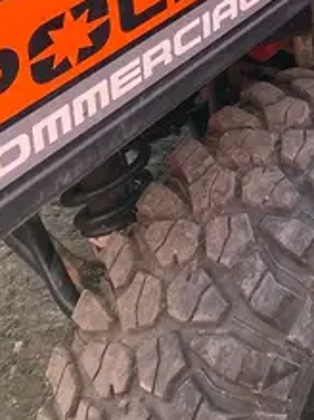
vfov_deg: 18.8
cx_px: 505
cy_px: -271
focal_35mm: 87
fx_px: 1053
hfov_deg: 15.3
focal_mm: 4.25
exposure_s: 1/141
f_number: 1.8
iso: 32
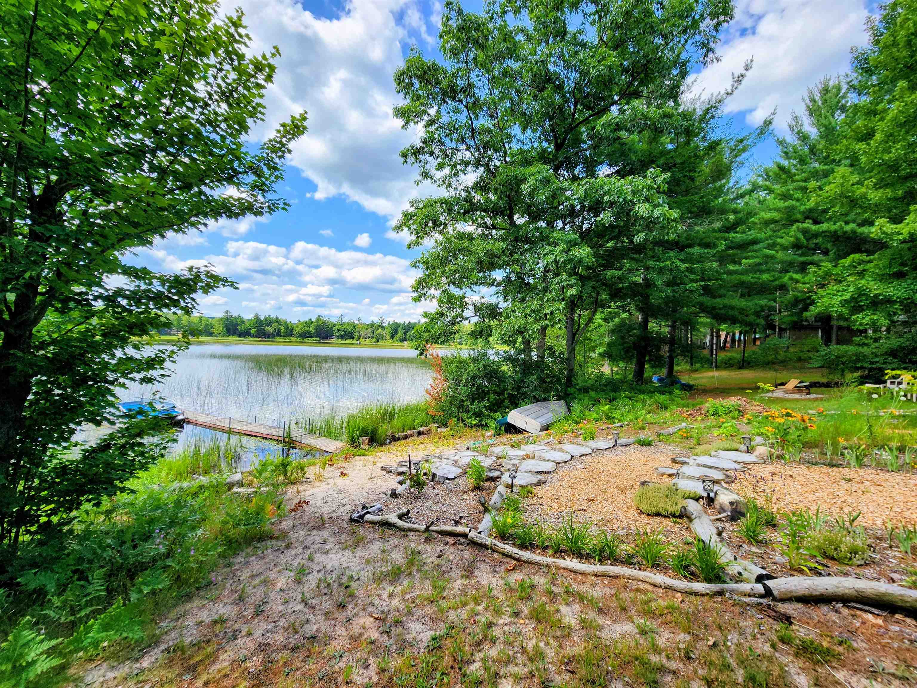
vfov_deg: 89.9
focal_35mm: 13
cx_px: 458
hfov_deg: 106.2
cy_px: 344
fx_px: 344
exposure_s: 1/1024
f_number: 2.2
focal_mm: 2.2
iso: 50
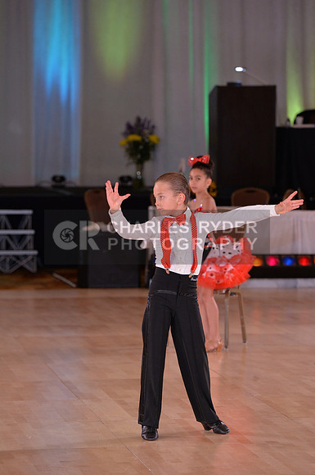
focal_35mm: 190
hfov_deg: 7.2
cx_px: 158
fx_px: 2501
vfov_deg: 10.8
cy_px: 238
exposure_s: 1/250
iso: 2000
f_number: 5.6
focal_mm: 190
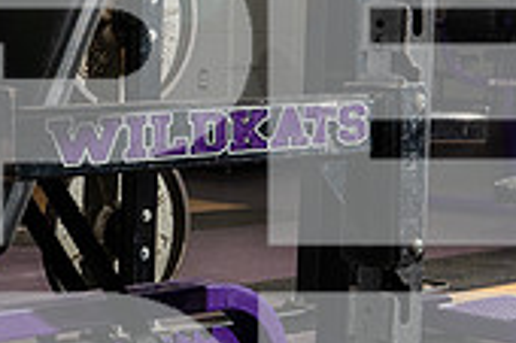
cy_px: 87
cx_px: -155
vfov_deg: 13.7
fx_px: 1418
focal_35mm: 99
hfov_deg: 19.1
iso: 640
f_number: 8
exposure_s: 1/250
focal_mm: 29
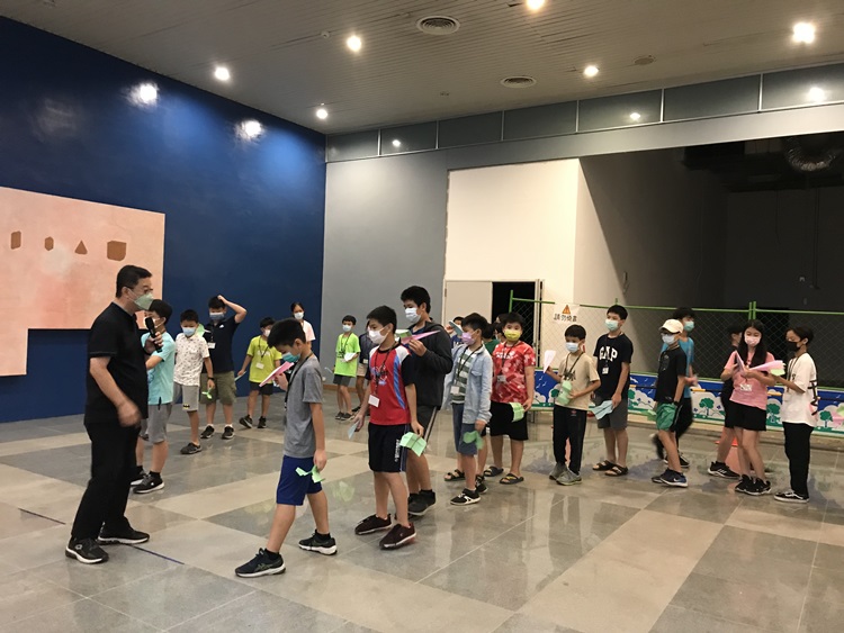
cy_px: 316
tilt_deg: +0.0
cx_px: 422
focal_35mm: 28
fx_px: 683
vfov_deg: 49.8
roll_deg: -1.6
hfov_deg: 63.4
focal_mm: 3.99
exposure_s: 1/11
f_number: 1.8
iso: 100
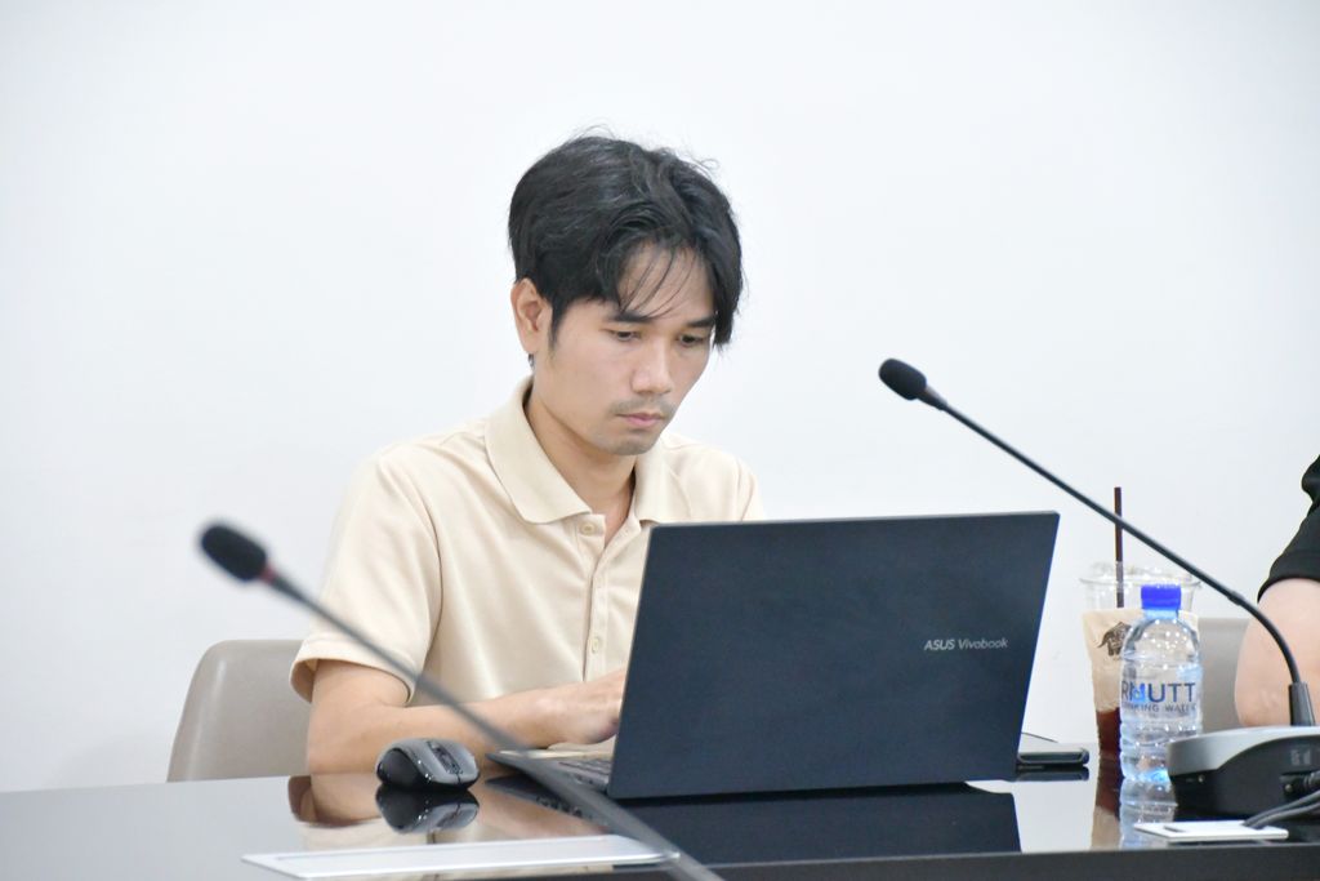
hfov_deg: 11.2
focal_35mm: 183
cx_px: 660
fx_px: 6710
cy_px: 440
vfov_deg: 7.5
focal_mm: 122
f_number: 5.6
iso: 10000
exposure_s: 1/125
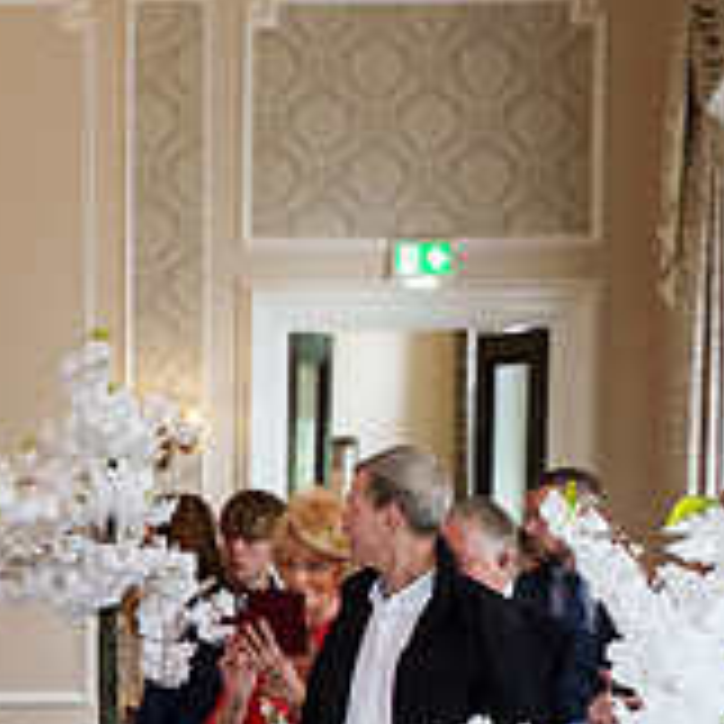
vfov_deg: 12.9
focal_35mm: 132
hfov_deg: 12.9
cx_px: -171
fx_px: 3123
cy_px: 833
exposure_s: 1/80
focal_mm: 42
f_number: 4
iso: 400
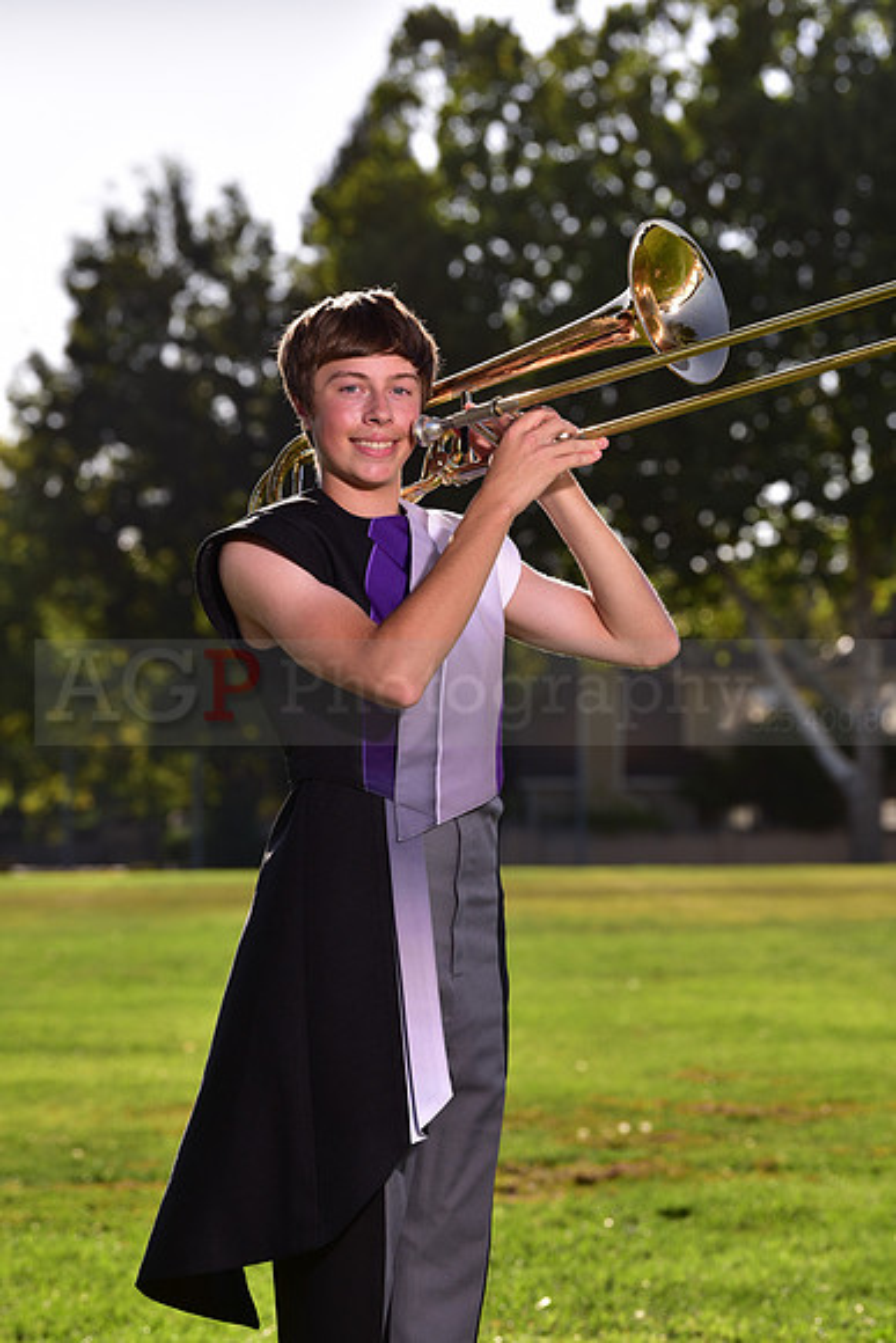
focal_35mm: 135
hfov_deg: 10.2
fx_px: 5037
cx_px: 448
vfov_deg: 15.2
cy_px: 672
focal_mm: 135
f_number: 6.3
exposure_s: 1/250
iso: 80
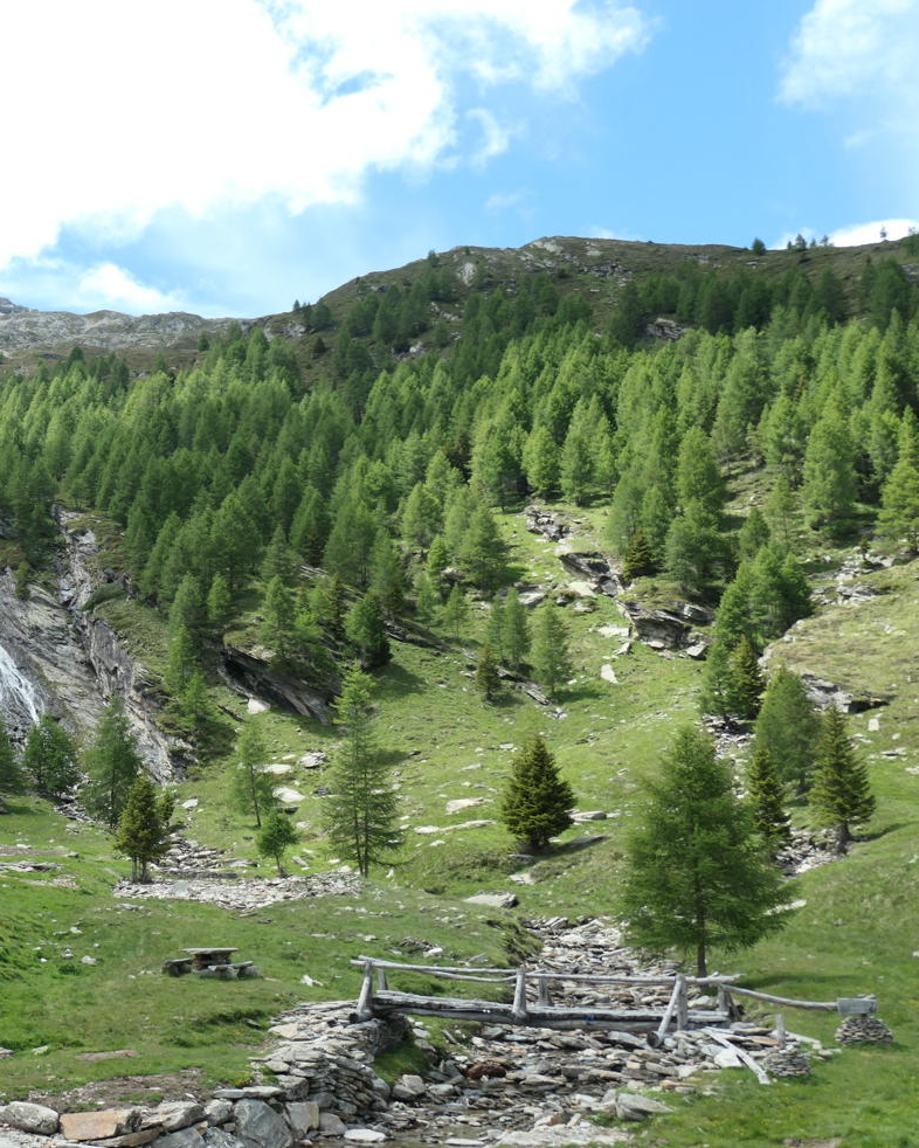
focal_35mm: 43
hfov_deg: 33.0
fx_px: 1461
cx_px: 83
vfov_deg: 42.9
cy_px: 578
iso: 200
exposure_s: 1/800
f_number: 3.6
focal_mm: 11.1
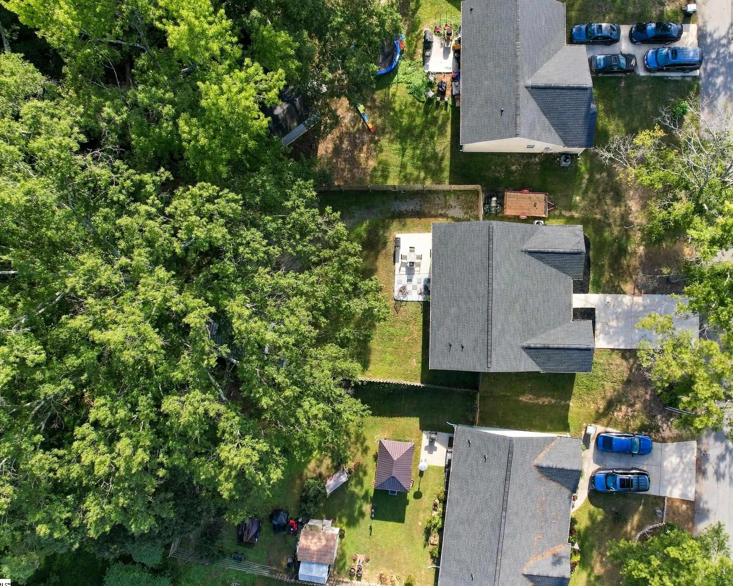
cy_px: 294
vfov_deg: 56.8
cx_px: 422
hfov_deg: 67.7
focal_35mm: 25
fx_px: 542
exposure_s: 1/500
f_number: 2.8
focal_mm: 8.4
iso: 100
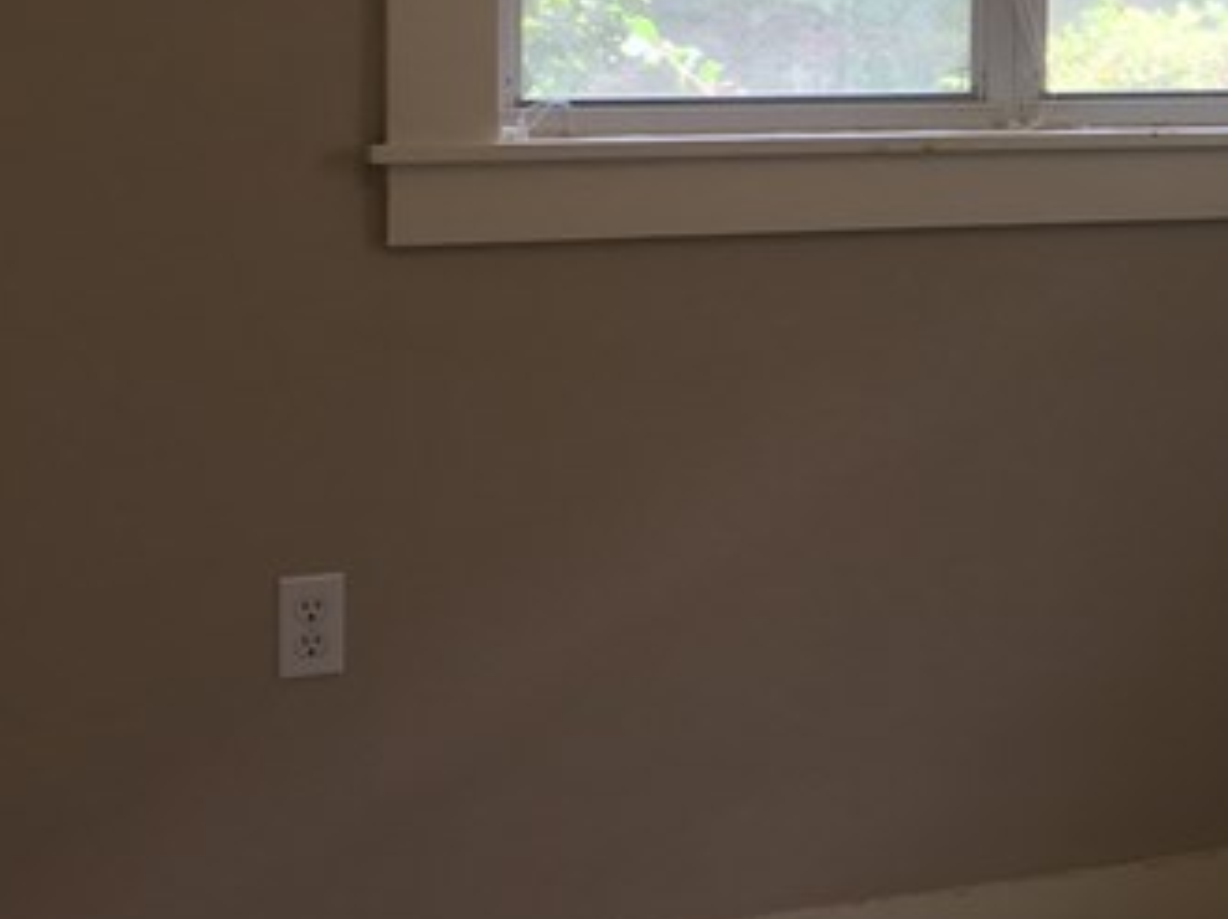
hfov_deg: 20.1
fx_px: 3190
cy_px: 82
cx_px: 1574
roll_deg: -1.0
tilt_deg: -3.2
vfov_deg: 16.2
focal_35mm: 90
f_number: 2.2
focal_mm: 4.15
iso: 25
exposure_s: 1/30
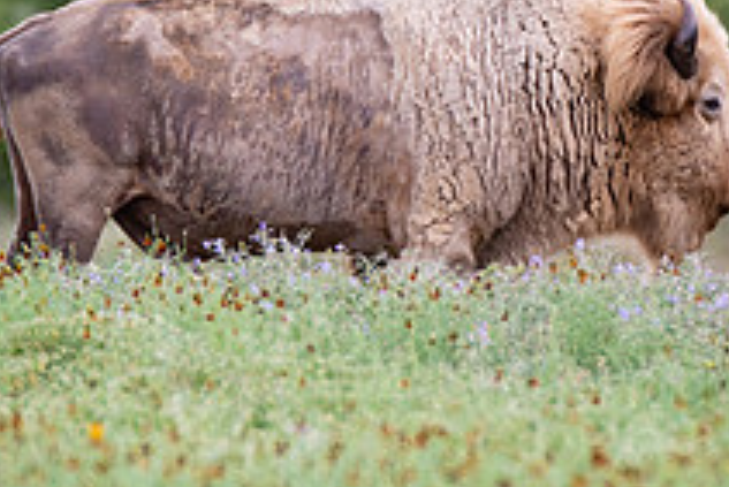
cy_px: 105
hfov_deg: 2.5
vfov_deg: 1.7
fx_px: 16677
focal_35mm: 823
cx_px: 446
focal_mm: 200
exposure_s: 1/1000
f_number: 2.8
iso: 320
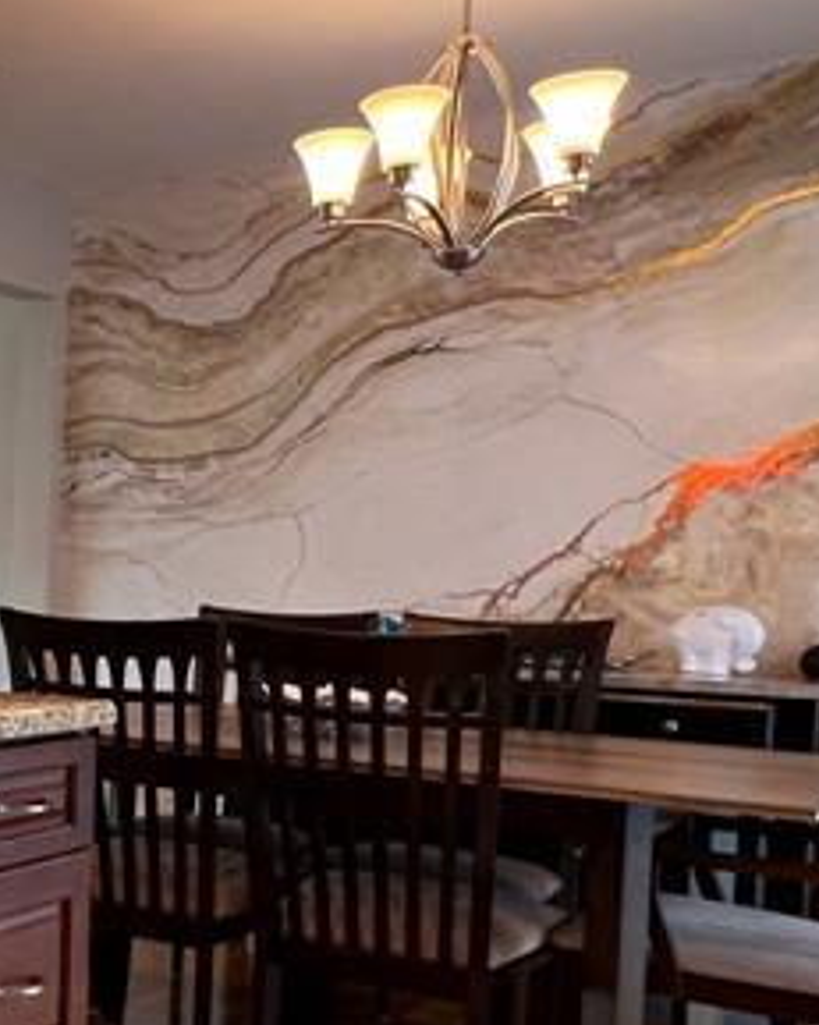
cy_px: 646
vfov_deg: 40.9
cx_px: -355
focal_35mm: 45
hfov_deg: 26.1
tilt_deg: -1.6
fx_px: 1364
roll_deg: -2.0
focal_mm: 1.57
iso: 160
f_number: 1.8
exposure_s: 1/60
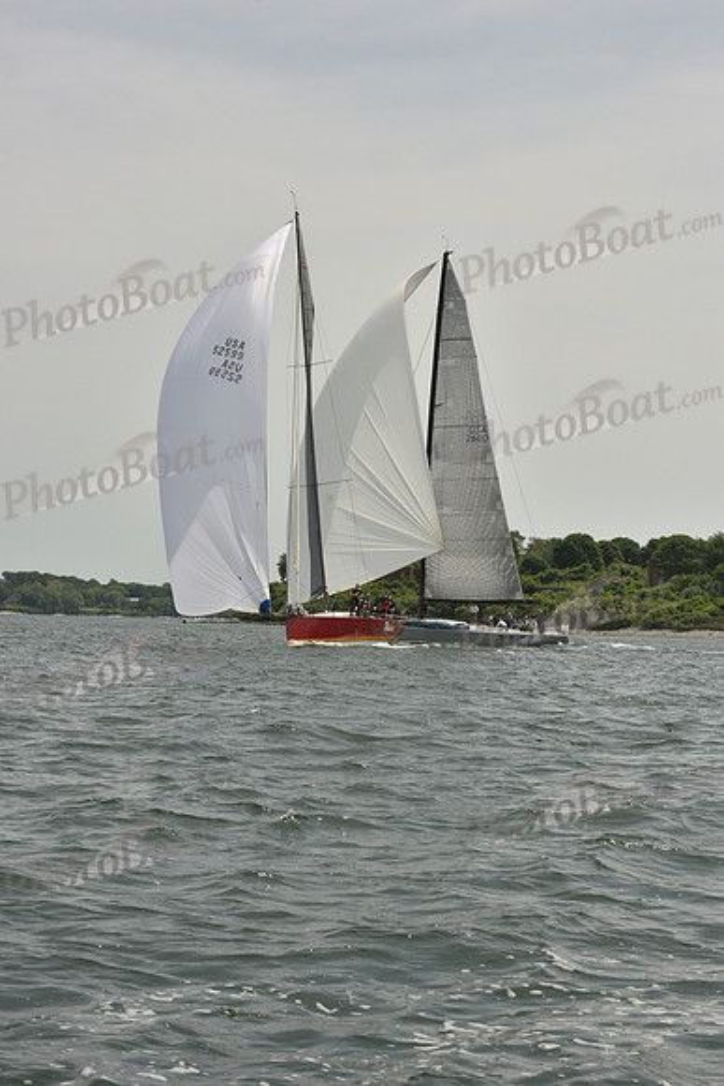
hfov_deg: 19.5
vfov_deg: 28.8
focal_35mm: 70
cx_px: 362
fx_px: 2110
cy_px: 543
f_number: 13
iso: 400
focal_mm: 70
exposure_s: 1/1000
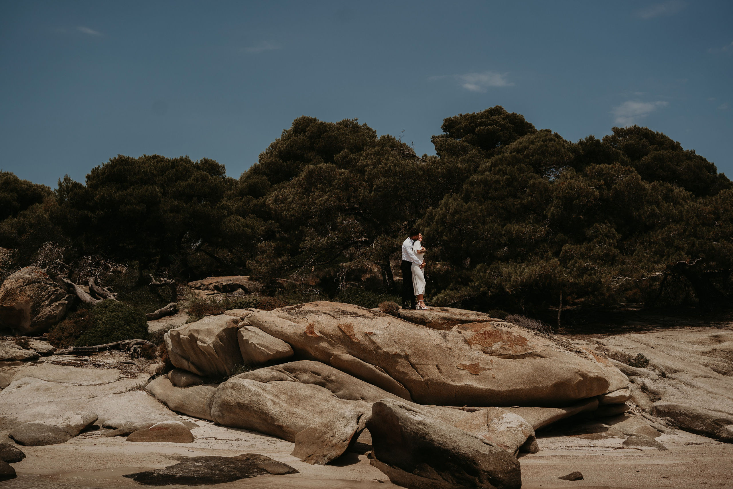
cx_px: 366
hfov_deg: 54.4
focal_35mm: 35
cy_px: 244
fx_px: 713
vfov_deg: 37.9
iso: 80
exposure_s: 1/1600
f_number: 4
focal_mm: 35
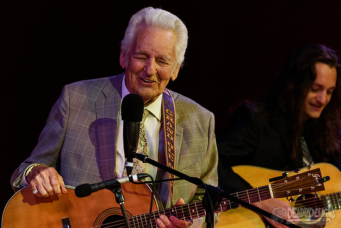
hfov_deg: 4.9
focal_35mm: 420
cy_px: 114
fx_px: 3979
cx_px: 170
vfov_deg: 3.3
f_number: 6
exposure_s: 1/640
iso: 2500
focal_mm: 420
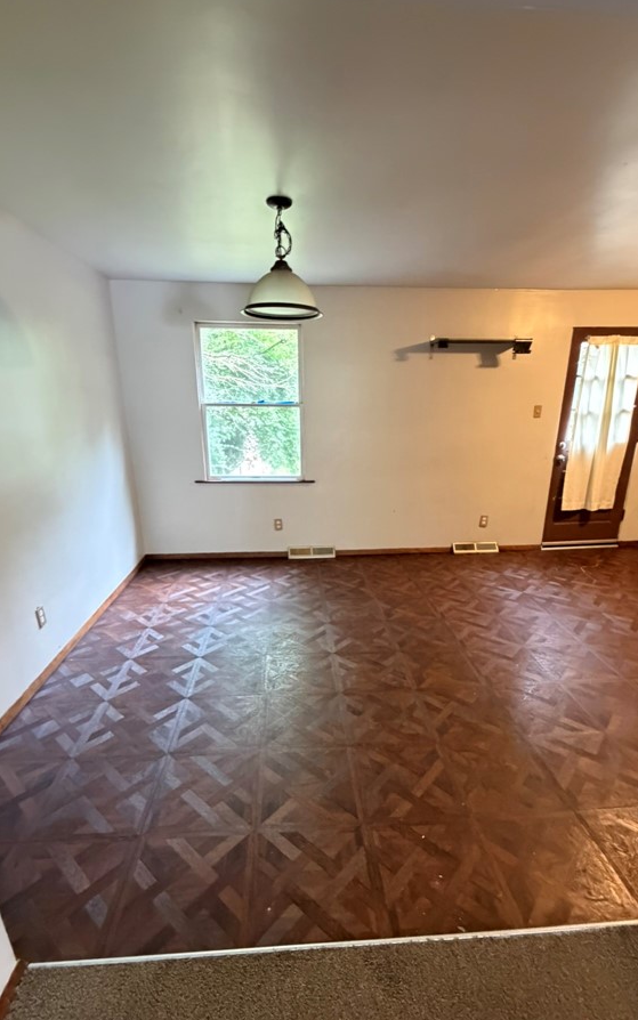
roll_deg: -0.8
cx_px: 326
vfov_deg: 94.1
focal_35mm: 17
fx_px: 473
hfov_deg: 68.0
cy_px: 552
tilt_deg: -17.3
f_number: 2.2
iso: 1000
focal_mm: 2.22
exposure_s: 1/40
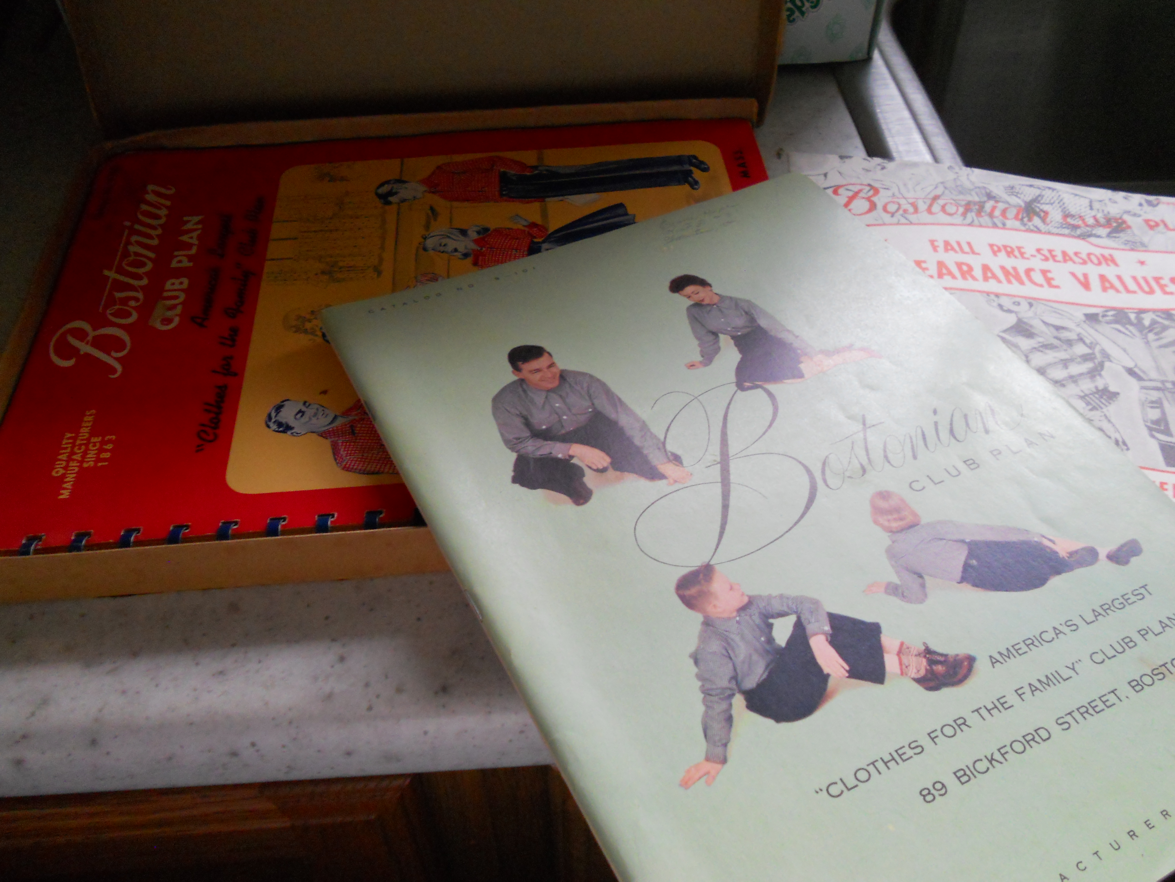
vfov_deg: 44.2
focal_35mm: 32
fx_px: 1086
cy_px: 441
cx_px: 588
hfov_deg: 56.8
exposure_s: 1/30
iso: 400
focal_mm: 5.8
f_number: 3.5
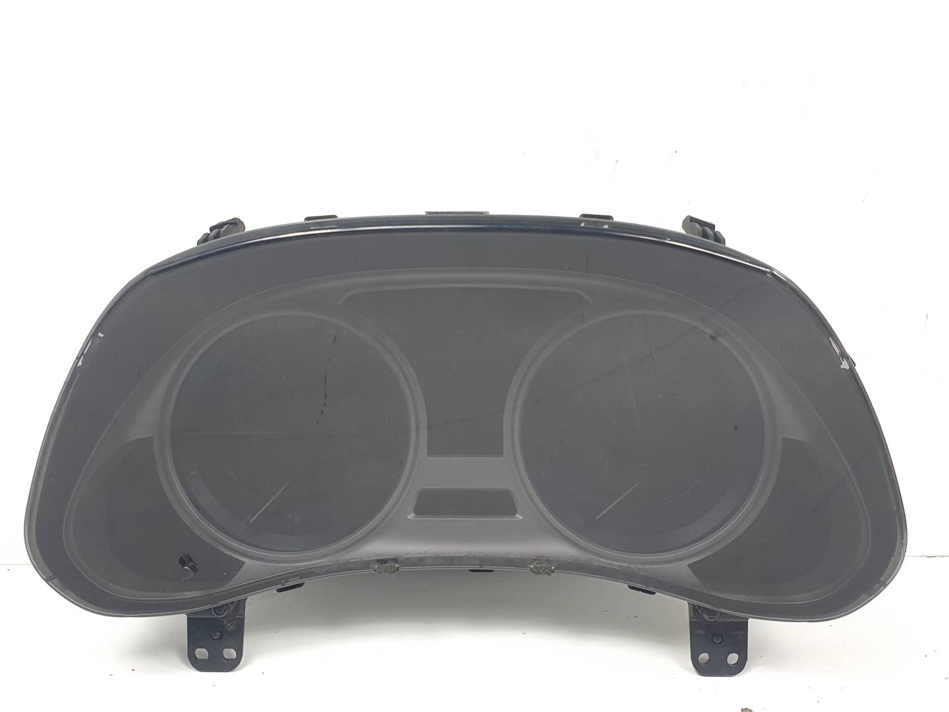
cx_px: 474
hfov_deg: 67.3
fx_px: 713
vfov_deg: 53.1
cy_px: 356
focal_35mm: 26
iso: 50
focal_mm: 4.3
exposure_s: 1/117
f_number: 2.4
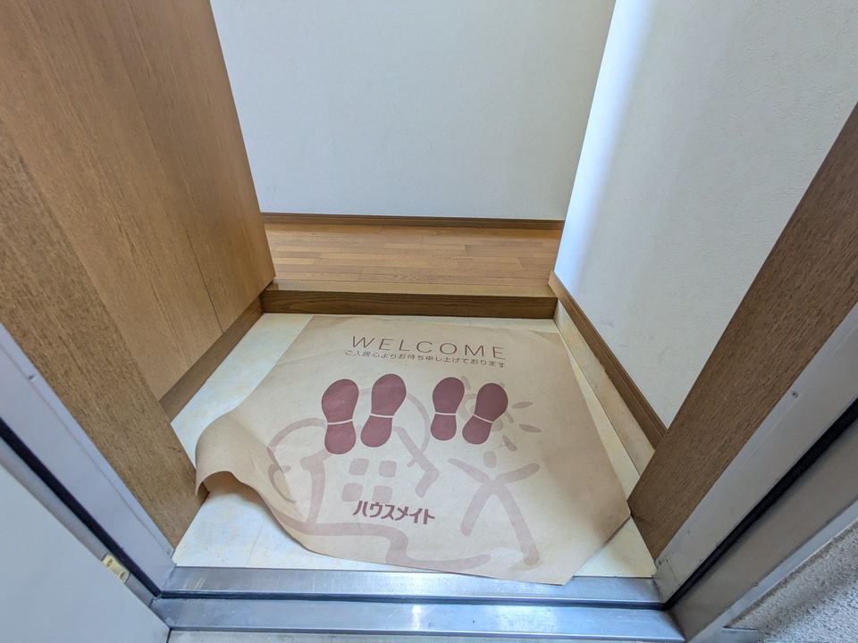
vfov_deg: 85.7
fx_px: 347
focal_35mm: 14
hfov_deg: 102.1
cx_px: 429
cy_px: 322
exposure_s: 1/40
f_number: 2.2
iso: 83
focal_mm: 1.83
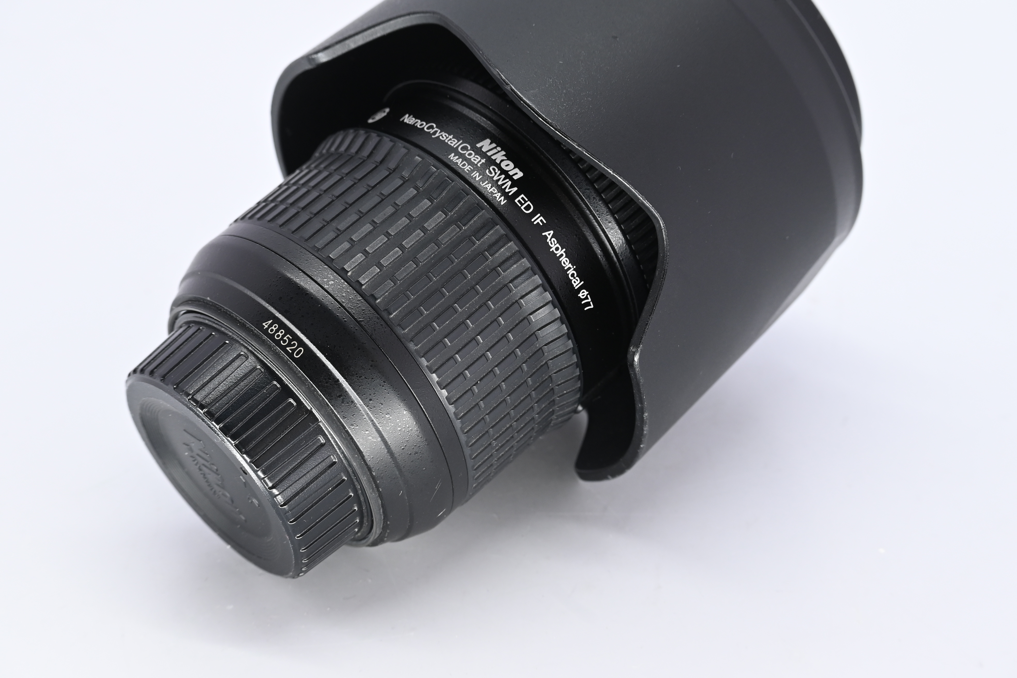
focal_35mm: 75
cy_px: 339
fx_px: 2119
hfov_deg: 27.0
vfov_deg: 18.2
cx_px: 508
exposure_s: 1/100
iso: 500
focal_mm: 50
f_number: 9
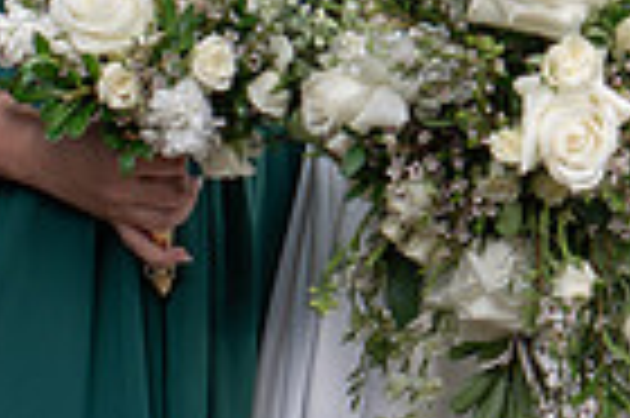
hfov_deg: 5.7
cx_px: 389
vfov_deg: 3.8
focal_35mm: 360
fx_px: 6293
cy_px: -263
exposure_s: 1/250
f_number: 2.8
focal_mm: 85
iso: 100
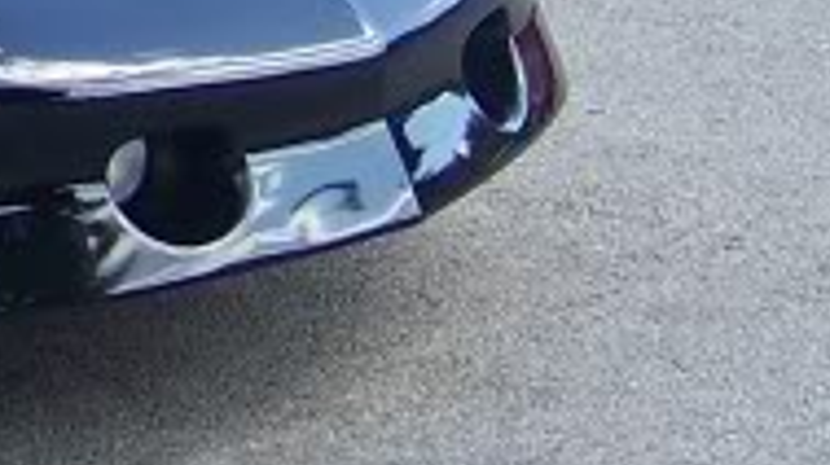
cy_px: -307
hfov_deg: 9.7
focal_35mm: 213
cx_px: -527
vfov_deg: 5.6
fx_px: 4684
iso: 64
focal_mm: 5.85
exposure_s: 1/200
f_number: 2.8
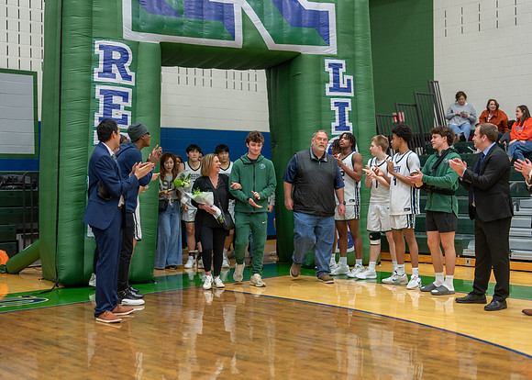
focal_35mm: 53
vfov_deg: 26.6
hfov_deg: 36.6
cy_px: 190
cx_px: 248
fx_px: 803
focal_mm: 50
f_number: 1.2
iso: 500
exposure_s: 1/400
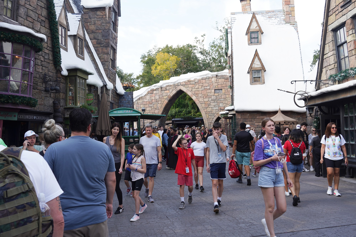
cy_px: 118
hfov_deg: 58.7
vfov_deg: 41.1
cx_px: 178
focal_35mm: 32
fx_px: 316
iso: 100
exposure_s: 1/100
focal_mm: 32
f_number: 7.1
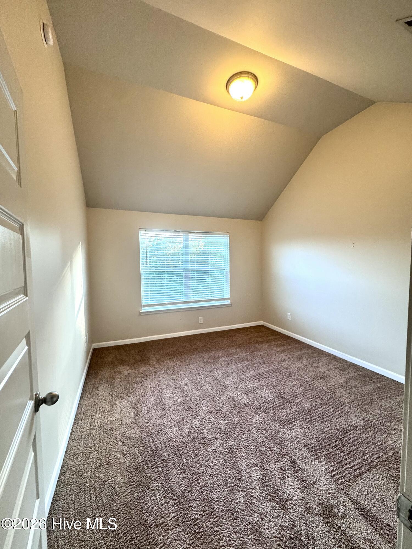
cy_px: 274
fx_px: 222
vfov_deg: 102.1
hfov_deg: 85.7
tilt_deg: -3.2
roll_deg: +0.1
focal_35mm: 14
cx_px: 206
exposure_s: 1/120
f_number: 2.2
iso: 250
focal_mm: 2.22
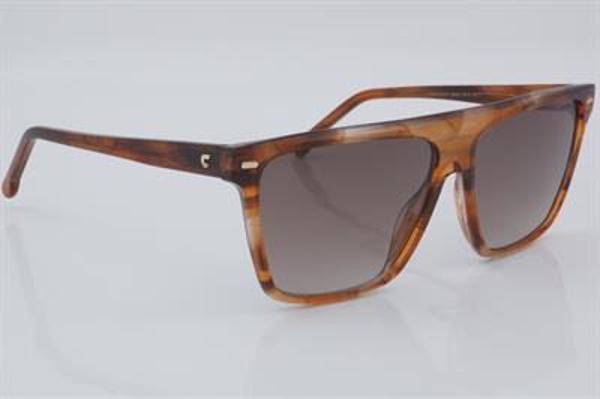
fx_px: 1374
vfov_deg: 16.5
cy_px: 200
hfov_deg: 24.6
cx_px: 300
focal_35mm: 82
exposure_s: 1/4
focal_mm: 55
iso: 100
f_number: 32
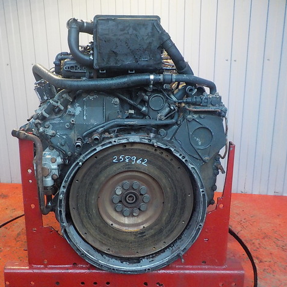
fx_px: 338
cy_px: 144
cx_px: 115
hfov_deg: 45.8
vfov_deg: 46.0
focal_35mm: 36
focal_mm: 4.1
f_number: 3.3
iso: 400
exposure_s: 1/25
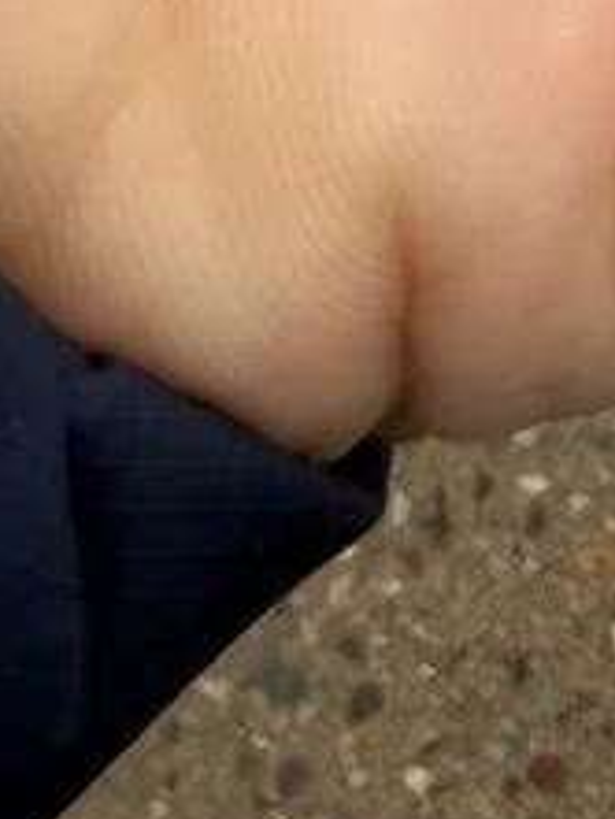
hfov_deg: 9.2
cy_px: -1323
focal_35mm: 139
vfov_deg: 11.2
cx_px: 1626
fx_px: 3290
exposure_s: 1/365
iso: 50
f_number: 2.2
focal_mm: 2.22
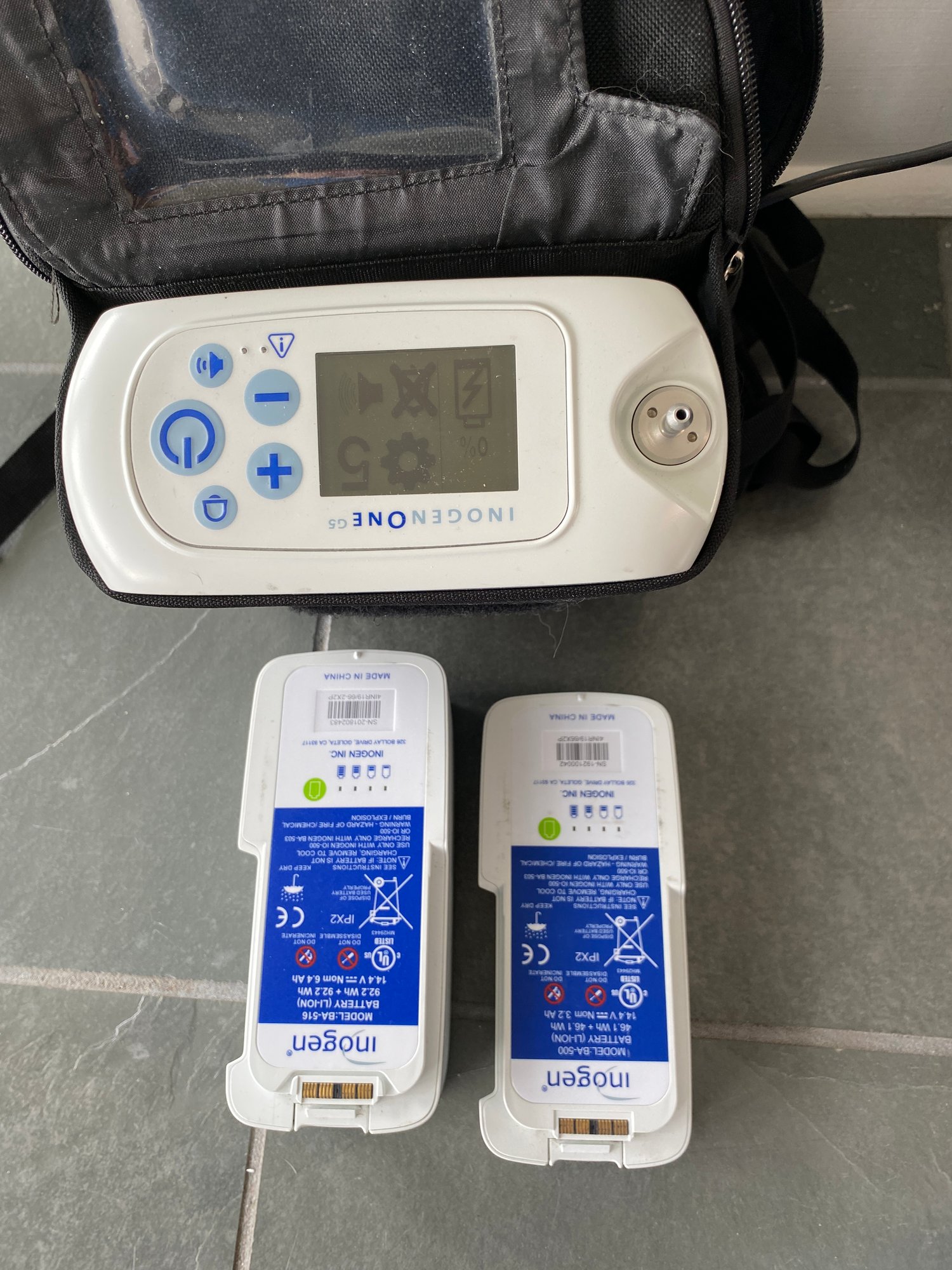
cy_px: 635
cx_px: 476
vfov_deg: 67.3
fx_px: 953
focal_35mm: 26
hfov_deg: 53.1
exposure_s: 1/120
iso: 80
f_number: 1.8
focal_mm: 4.25
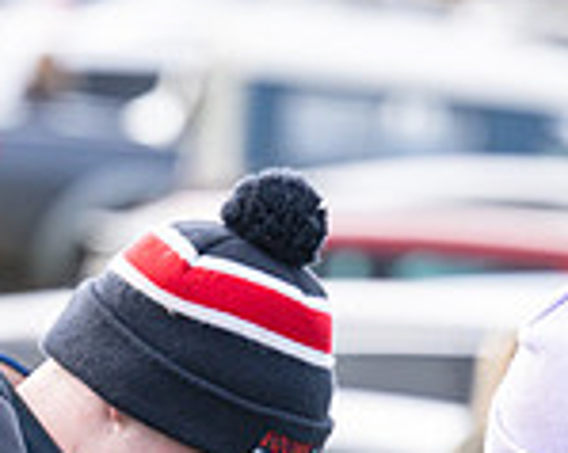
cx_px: 41
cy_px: 198
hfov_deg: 2.4
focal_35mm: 819
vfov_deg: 1.9
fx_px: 13759
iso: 400
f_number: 4
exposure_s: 1/800
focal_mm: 145
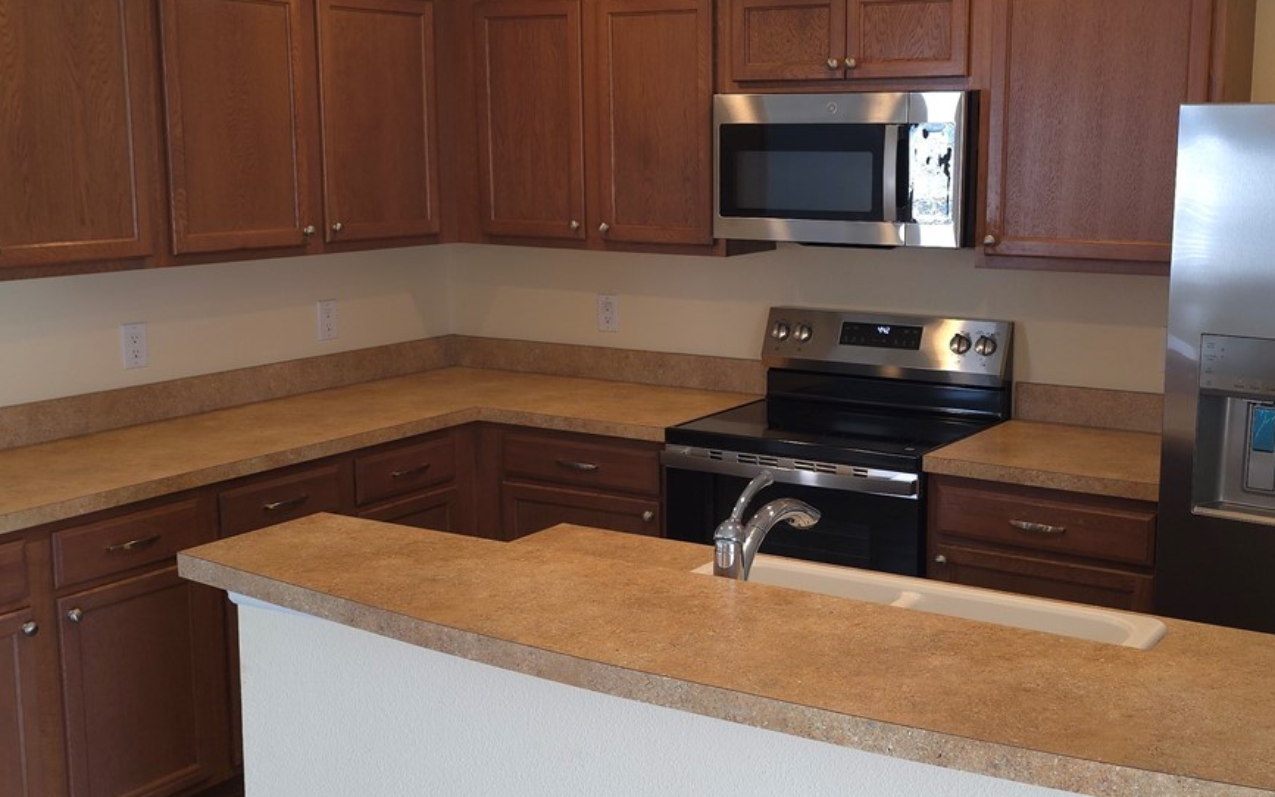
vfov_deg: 28.6
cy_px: 416
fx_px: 1564
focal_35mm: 45
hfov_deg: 44.2
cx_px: 750
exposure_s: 1/60
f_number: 1.7
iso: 125
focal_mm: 6.3
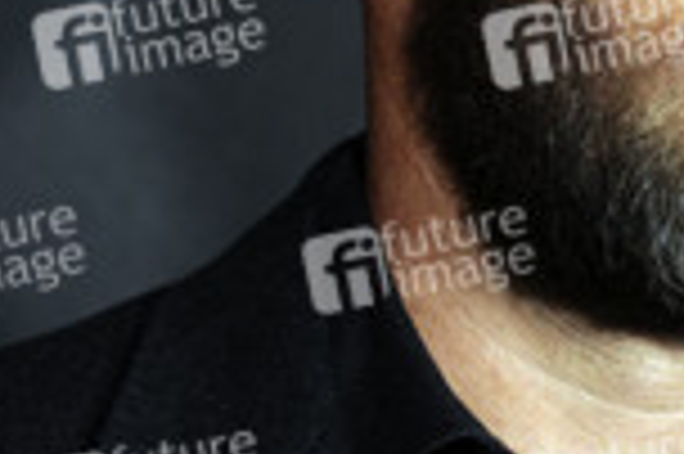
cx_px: 477
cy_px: -76
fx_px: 8142
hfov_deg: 4.8
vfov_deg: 3.2
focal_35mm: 429
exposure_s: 1/200
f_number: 2.8
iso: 1600
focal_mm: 145
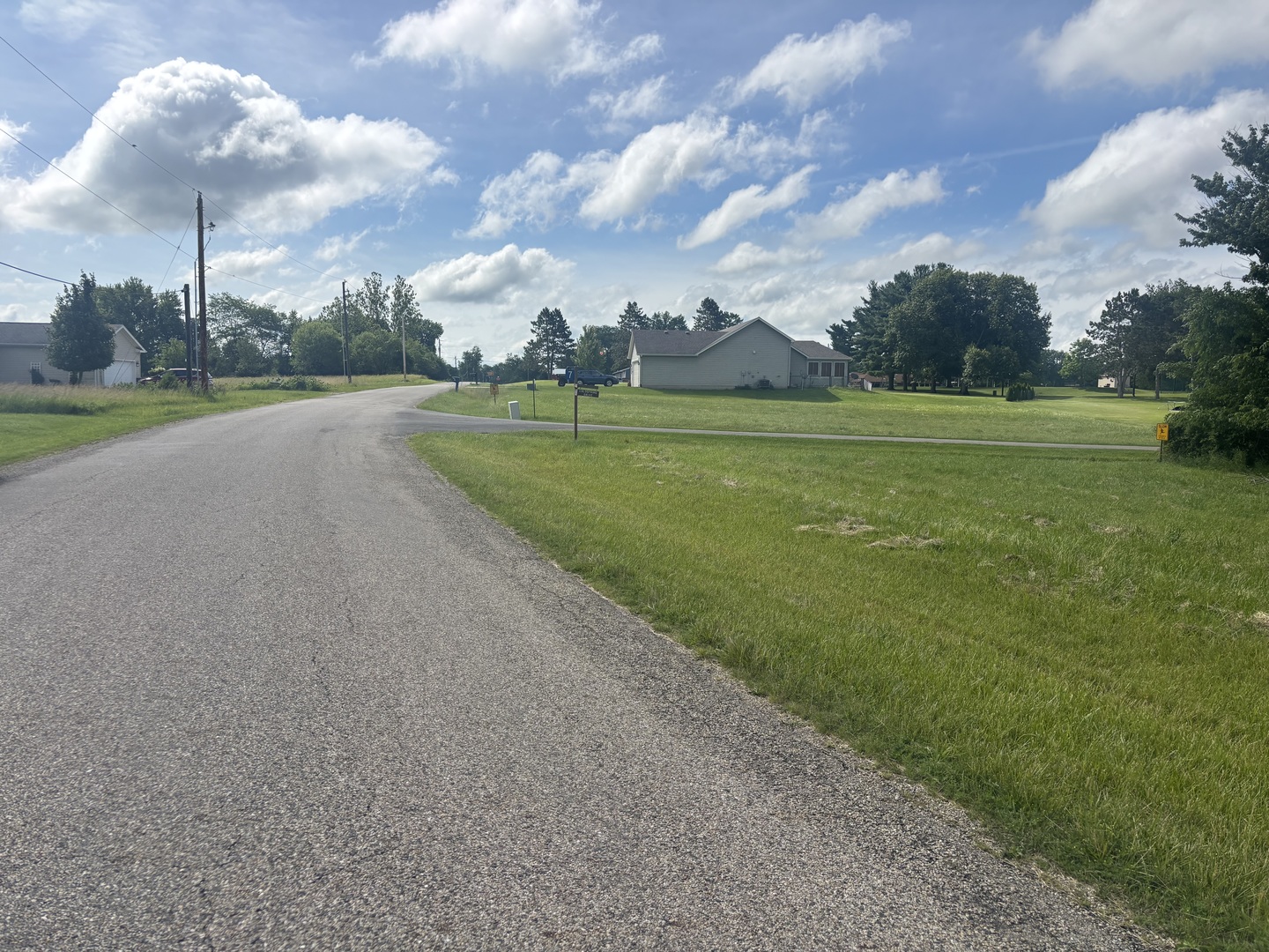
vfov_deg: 53.1
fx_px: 953
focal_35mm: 26
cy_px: 476
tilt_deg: -4.0
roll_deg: -0.9
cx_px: 634
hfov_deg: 67.3
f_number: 1.6
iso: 50
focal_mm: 5.96
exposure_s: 1/5952
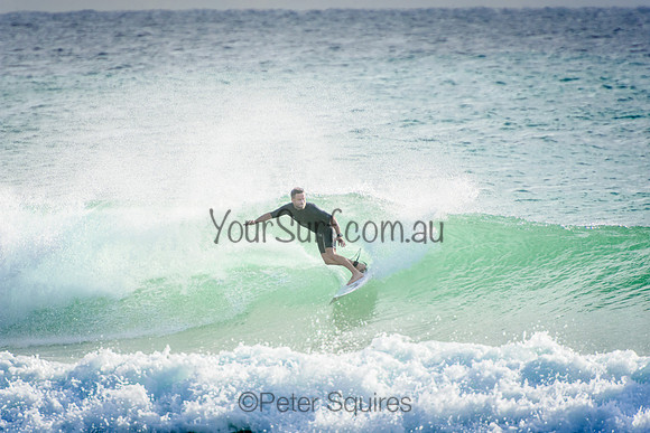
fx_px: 10835
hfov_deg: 3.4
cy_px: 216
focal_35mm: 600
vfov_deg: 2.3
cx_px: 325
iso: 320
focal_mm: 400
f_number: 5.6
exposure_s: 1/2000
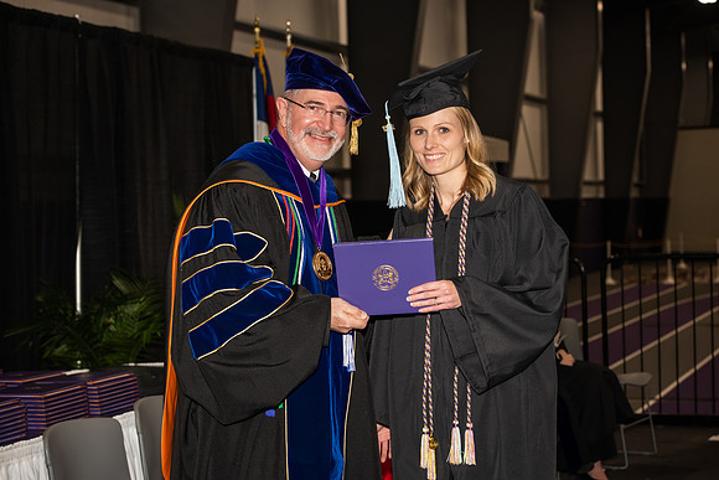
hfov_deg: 25.4
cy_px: 240
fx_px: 1598
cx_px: 360
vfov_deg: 17.1
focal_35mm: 80
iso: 1000
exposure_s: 1/200
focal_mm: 80
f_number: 5.6
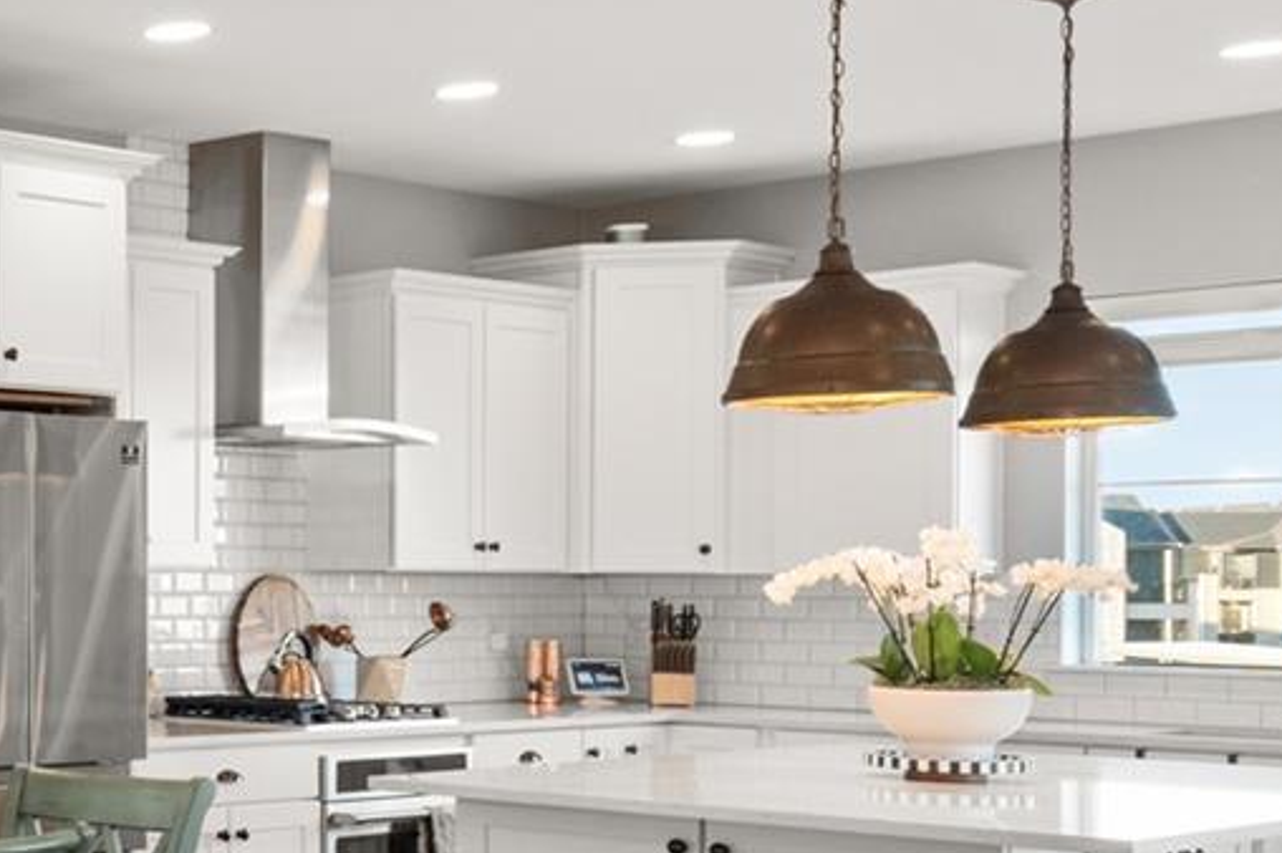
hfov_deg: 24.1
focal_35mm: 63
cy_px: 565
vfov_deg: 21.5
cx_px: -699
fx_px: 2242
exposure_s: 1/13
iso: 1250
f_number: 8
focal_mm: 20
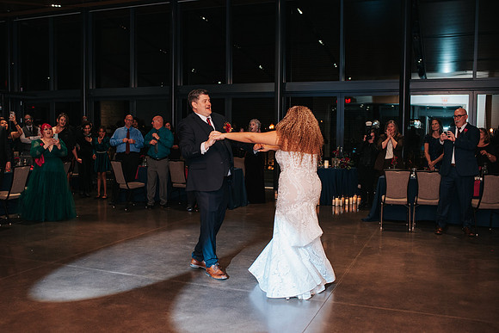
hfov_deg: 51.3
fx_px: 519
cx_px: 232
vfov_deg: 35.6
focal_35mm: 37
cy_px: 166
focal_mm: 35
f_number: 2.8
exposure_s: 1/200
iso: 1000
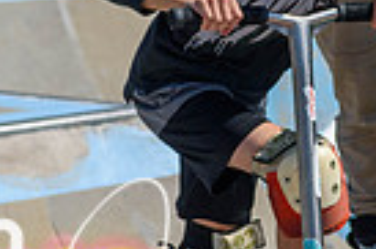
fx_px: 9597
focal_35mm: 920
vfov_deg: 1.5
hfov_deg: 2.2
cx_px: 414
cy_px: 73
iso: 220
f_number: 5.6
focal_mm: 145
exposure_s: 1/2000
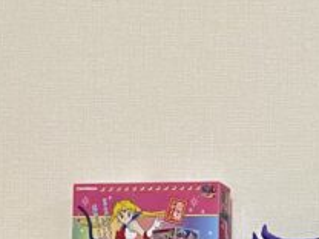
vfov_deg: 10.8
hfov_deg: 13.7
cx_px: 583
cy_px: 438
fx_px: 1180
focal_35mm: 128
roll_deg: +0.6
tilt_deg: -0.7
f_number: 1.8
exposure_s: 1/50
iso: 125
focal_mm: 4.25
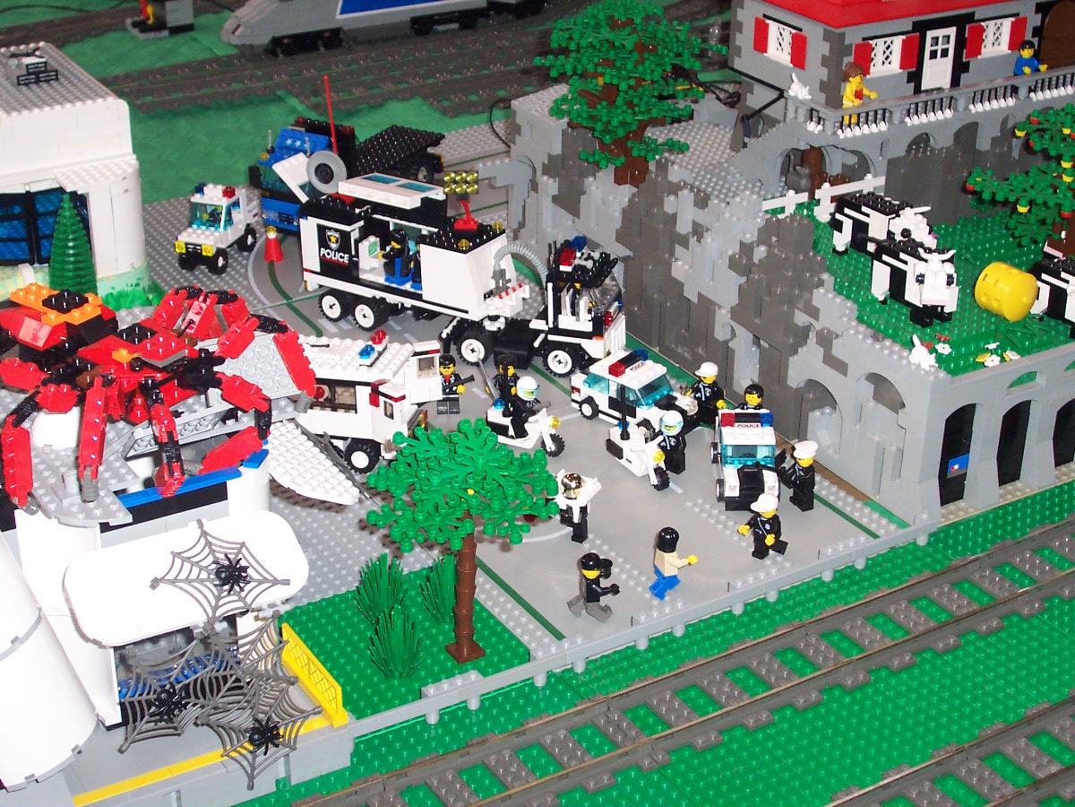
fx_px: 1770
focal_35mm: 57
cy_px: 404
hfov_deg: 33.8
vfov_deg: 25.7
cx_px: 538
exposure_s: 1/60
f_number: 3.4
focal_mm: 8.6
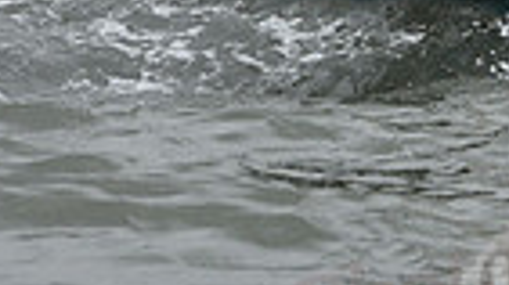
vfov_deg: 2.8
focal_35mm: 423
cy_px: -348
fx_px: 5704
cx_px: 993
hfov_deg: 5.0
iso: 400
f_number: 7.1
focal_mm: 98
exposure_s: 1/800
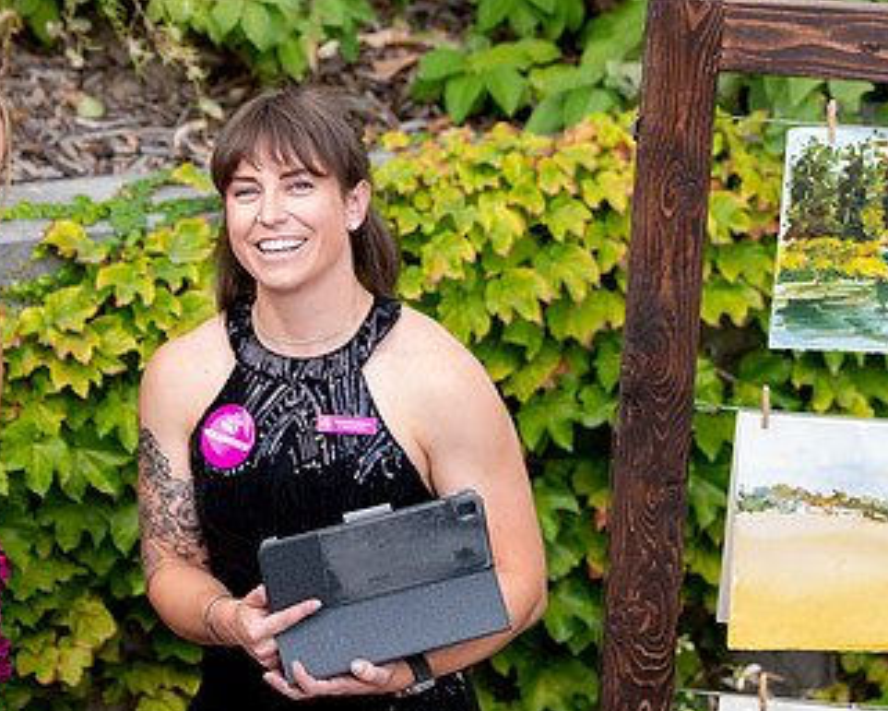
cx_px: 331
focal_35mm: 208
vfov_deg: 7.4
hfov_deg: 9.3
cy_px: 113
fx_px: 5468
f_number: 2.8
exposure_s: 1/160
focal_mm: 82
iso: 200
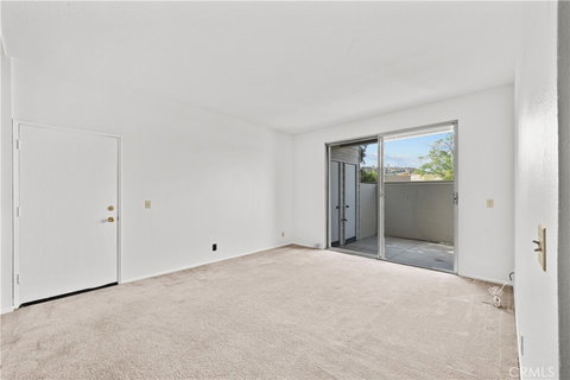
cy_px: 190
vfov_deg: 81.2
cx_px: 285
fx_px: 222
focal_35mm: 14
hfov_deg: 104.3
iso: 100
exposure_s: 1/4
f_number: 9
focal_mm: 14
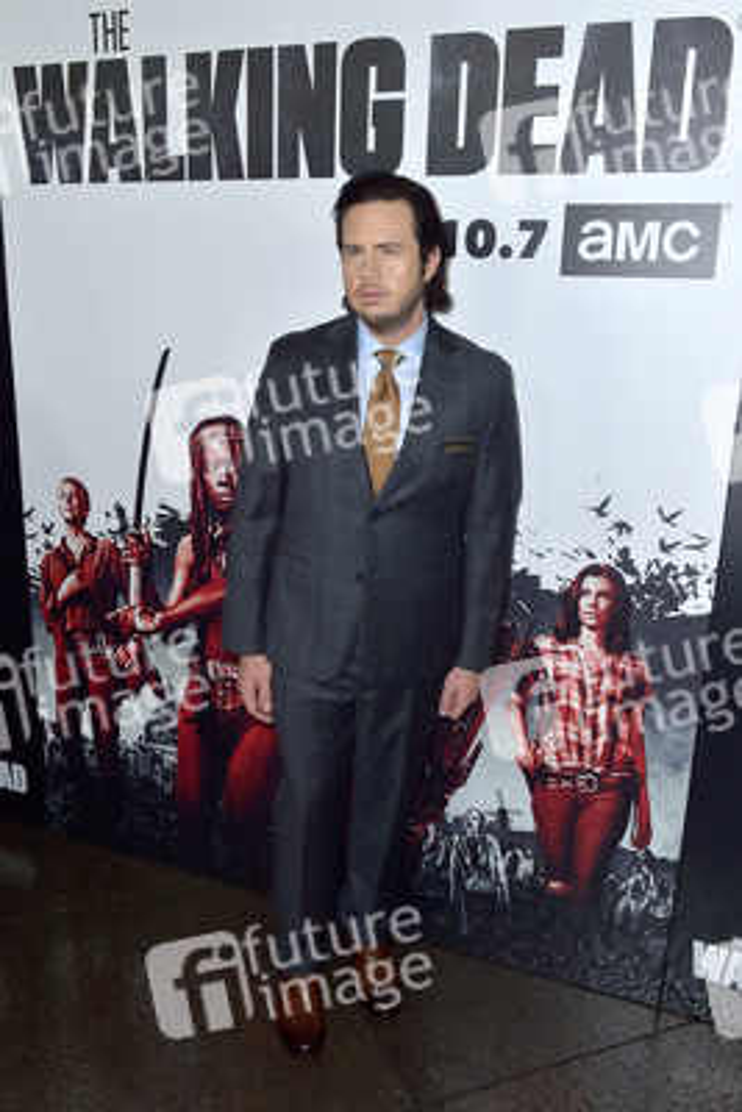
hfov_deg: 42.4
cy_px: 556
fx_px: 958
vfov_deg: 60.3
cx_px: 371
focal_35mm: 31
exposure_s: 1/200
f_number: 5.6
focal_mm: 31
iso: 400
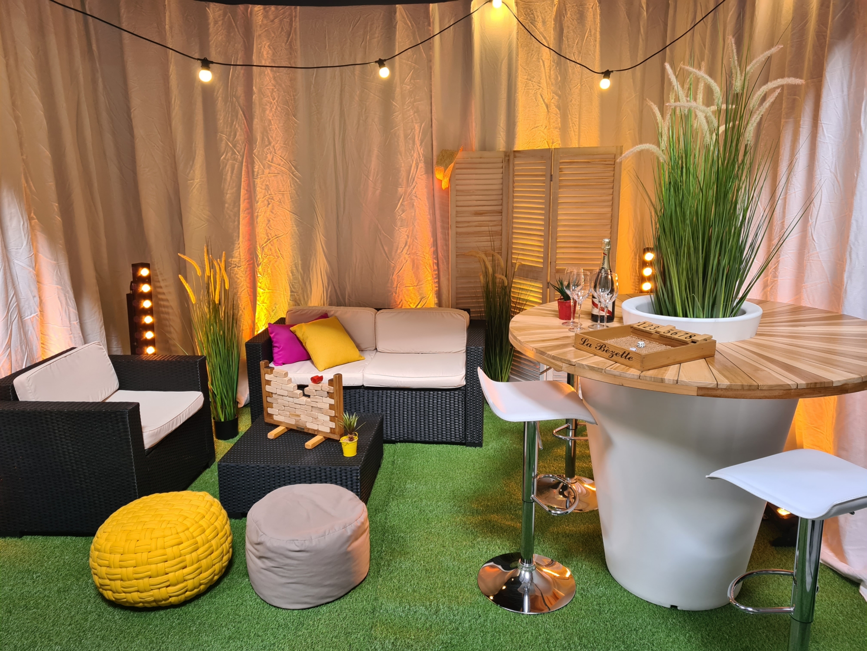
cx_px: 434
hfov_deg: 67.3
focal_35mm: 26
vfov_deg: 53.1
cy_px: 326
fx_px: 651
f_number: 1.8
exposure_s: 1/50
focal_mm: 5.4
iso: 200
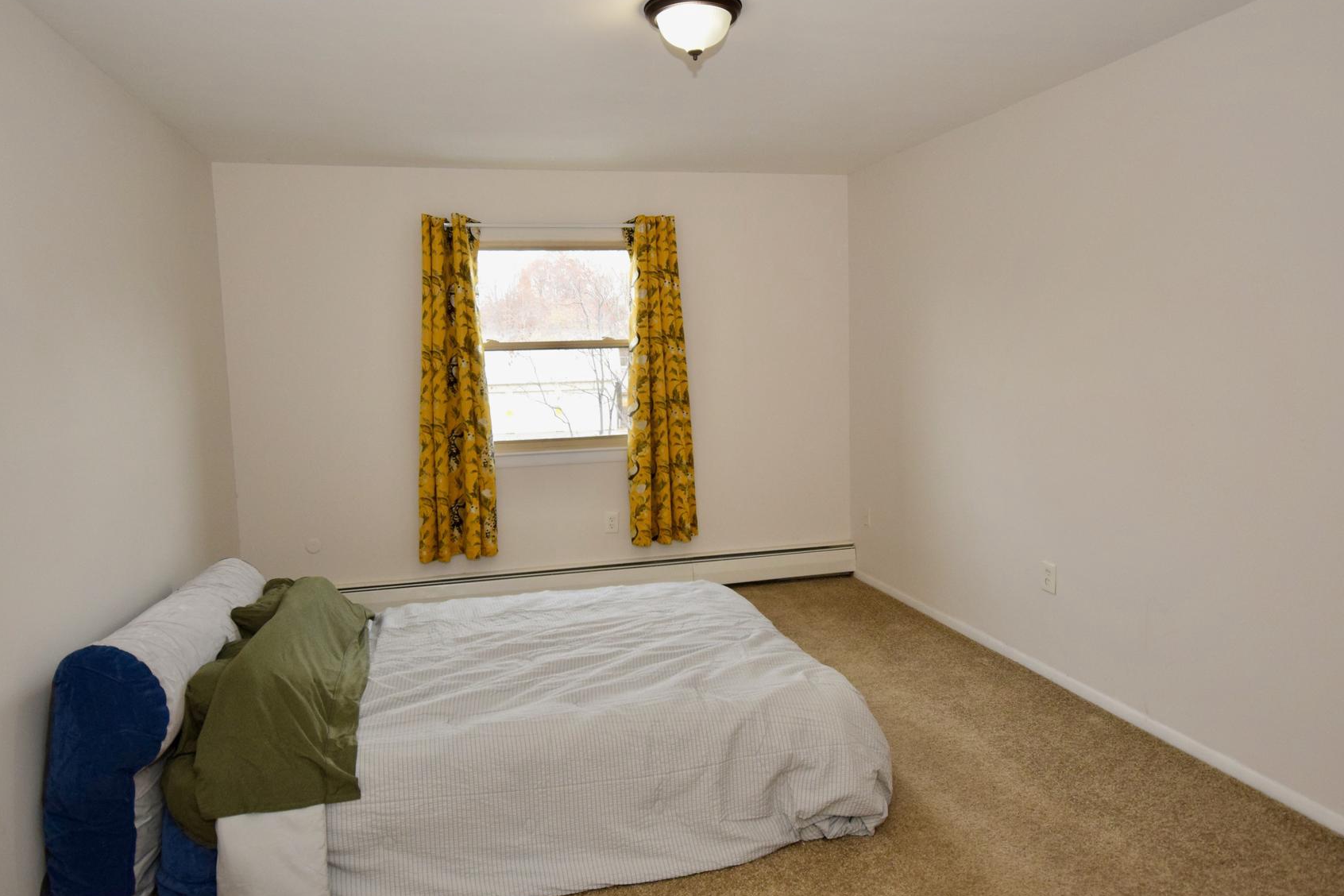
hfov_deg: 74.6
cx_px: 658
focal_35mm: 24
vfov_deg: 53.9
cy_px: 431
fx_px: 881
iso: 800
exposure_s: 1/125
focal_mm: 13
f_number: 5.6
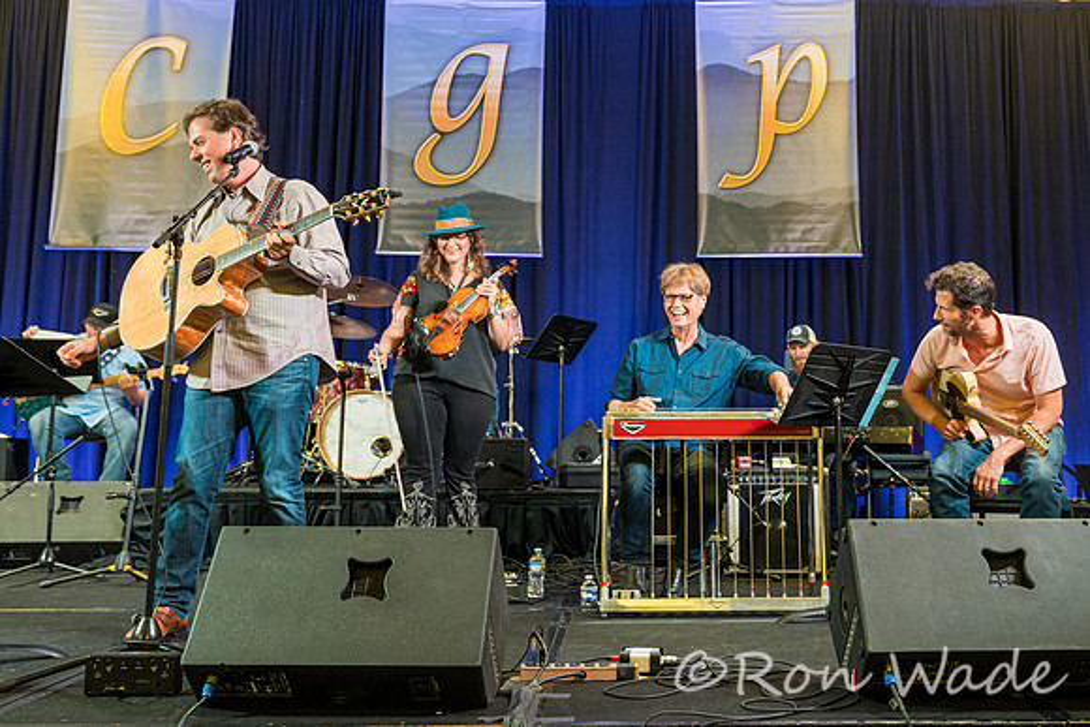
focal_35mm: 37
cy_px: 338
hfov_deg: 51.2
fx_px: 1122
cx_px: 686
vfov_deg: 35.9
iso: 2000
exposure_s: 1/160
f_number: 4
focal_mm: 29
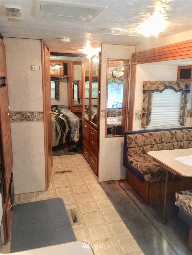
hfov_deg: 48.2
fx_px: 214
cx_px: 96
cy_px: 128
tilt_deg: -10.6
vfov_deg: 61.7
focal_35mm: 29
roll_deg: -1.8
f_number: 2.2
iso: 125
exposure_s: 1/15
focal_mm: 4.15
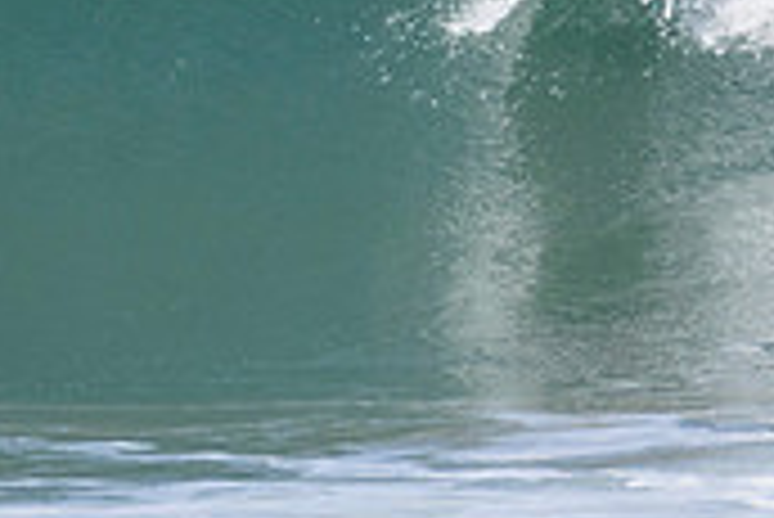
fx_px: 54353
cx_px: 544
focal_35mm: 2526
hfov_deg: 0.8
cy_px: -115
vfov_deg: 0.5
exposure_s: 1/4000
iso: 720
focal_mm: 500
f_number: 5.6
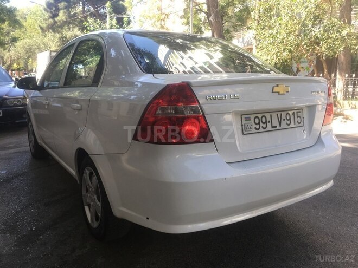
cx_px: 179
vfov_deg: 48.2
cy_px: 134
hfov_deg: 61.7
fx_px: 300
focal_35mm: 29
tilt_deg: -5.7
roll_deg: -3.5
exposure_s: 1/121
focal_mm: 4.15
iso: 25
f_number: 2.2
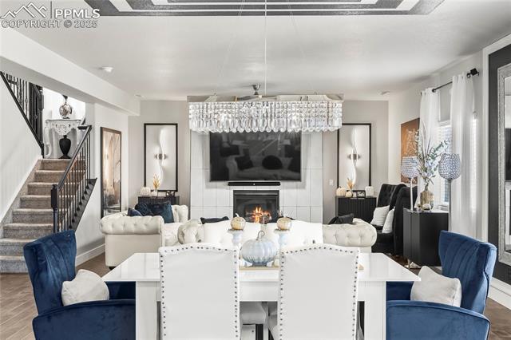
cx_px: 256
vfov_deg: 36.8
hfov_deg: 53.2
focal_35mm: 36
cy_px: 170
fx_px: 511
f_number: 10
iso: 500
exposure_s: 1
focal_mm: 24
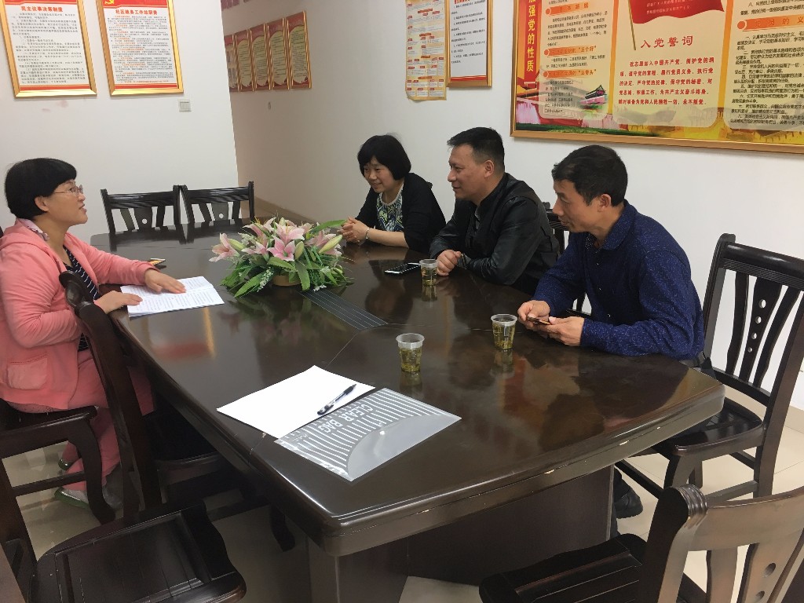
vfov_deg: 48.2
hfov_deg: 61.7
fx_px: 674
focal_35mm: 29
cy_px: 302
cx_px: 402
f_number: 2.2
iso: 80
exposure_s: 1/33
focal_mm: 4.15
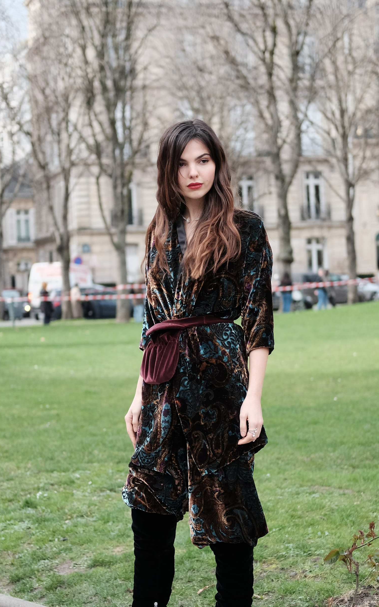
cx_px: 188
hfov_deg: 15.4
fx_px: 1405
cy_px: 352
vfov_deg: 24.3
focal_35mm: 85
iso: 800
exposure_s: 1/4000
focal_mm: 35
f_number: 2
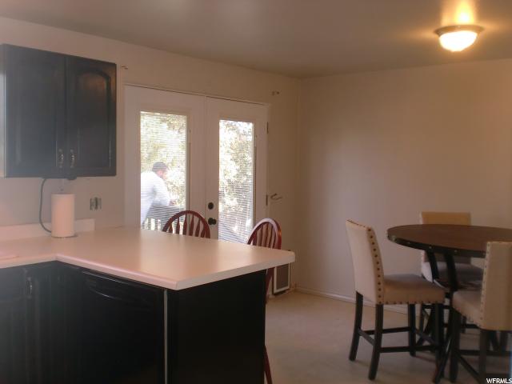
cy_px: 192
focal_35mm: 35
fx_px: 518
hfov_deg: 52.6
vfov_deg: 40.7
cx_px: 256
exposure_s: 1/60
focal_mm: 6.3
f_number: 3.1
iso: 160
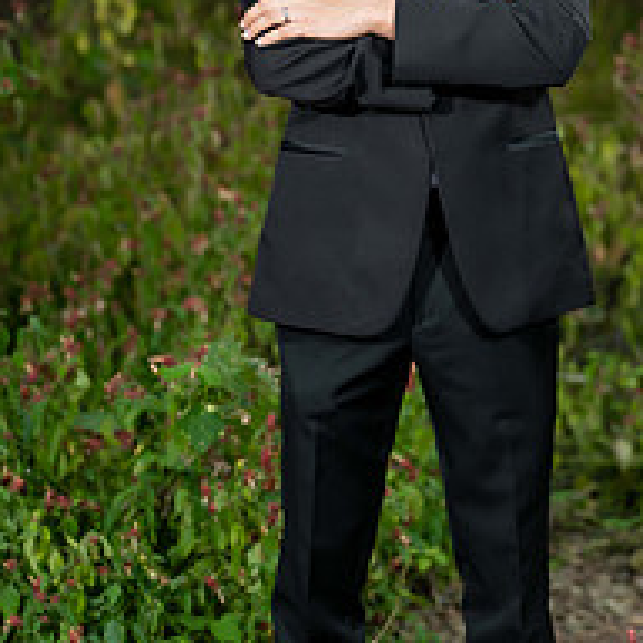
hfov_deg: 9.9
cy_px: 258
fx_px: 3720
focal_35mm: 177
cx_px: 469
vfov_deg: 9.9
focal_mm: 89
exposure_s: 1/200
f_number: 2.8
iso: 125
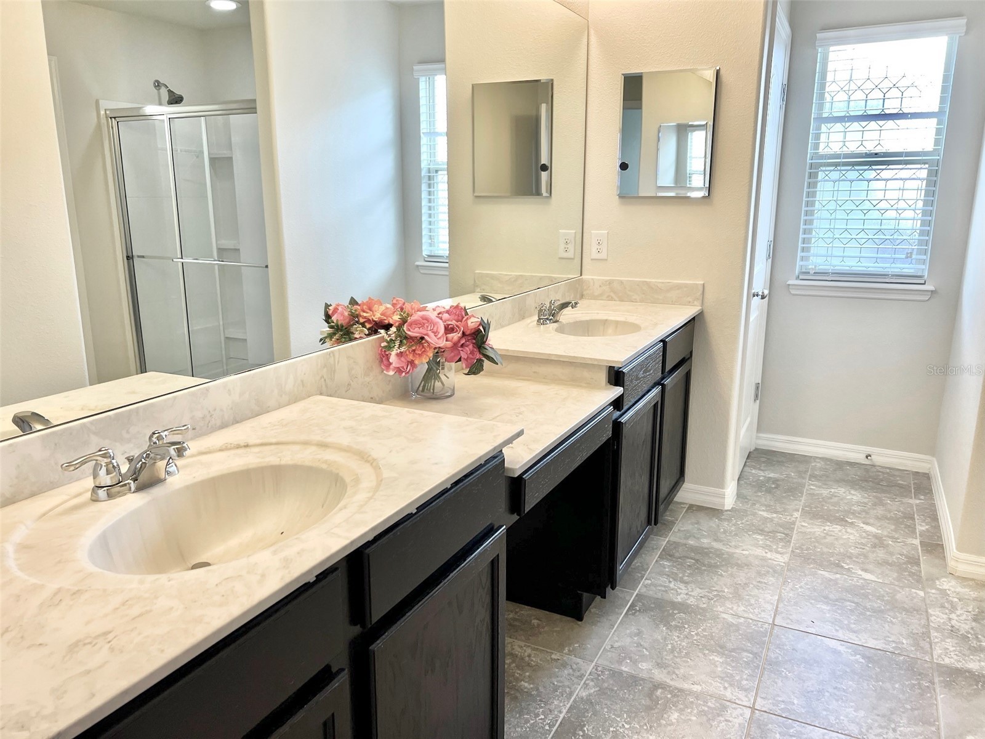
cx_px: 492
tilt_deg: -14.2
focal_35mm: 26
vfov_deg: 53.1
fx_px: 740
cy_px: 370
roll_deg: -0.1
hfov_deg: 67.3
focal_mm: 5.7
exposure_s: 1/120
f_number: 1.5
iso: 100
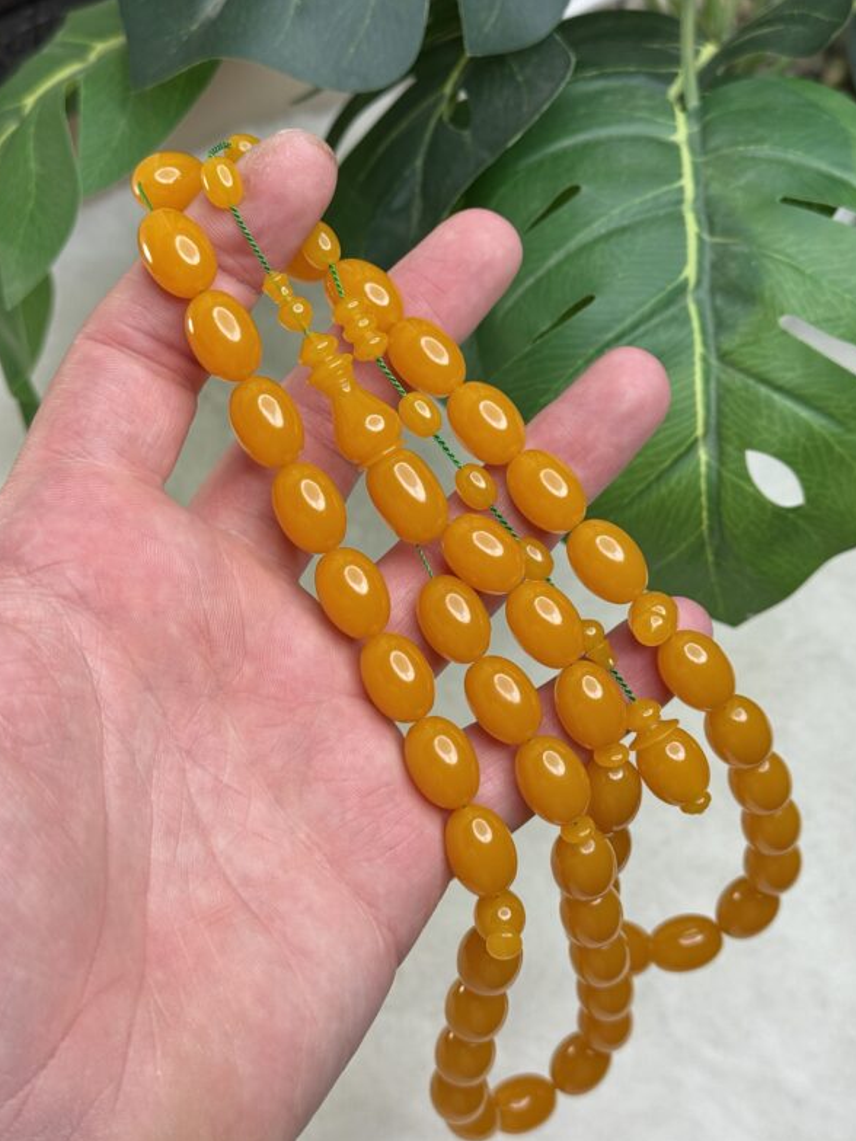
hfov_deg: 29.7
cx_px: 427
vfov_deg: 38.9
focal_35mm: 49
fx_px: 1616
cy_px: 576
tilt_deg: -52.7
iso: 50
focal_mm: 6.76
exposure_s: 1/121
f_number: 1.78
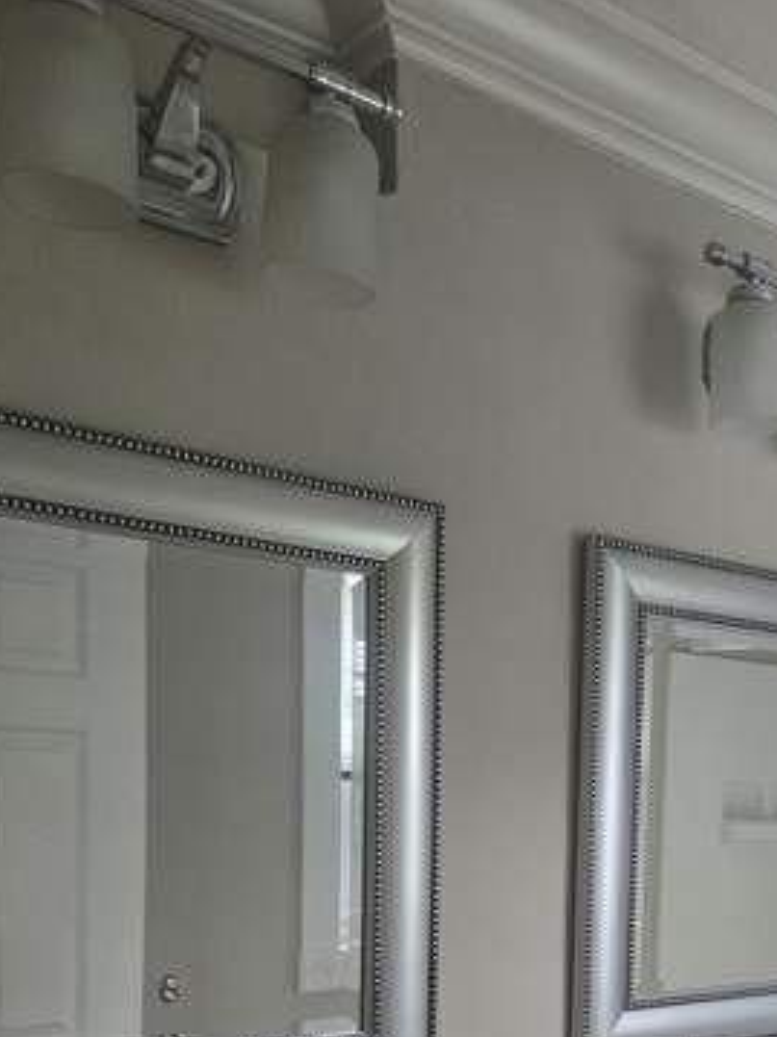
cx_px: 630
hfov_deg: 34.0
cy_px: 869
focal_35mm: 41
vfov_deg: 43.1
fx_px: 1228
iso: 125
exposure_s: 1/180
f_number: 1.8
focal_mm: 5.4
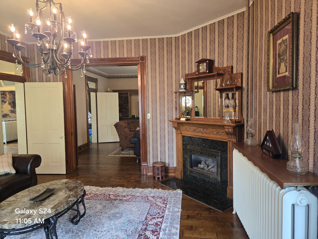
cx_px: 159
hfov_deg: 73.9
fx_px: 211
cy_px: 120
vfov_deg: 58.9
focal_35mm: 23
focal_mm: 5.4
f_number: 1.8
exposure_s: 1/120
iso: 320
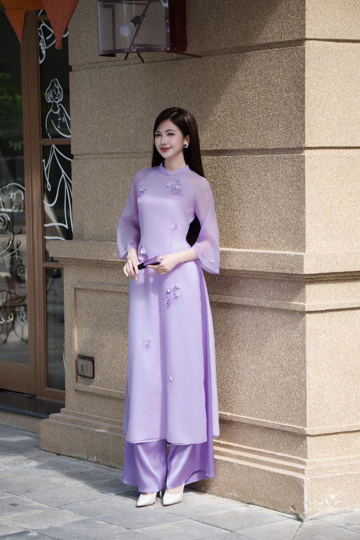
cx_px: 180
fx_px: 1605
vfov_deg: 19.1
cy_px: 270
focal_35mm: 107
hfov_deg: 12.8
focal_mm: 71.5
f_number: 2.8
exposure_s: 1/500
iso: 125
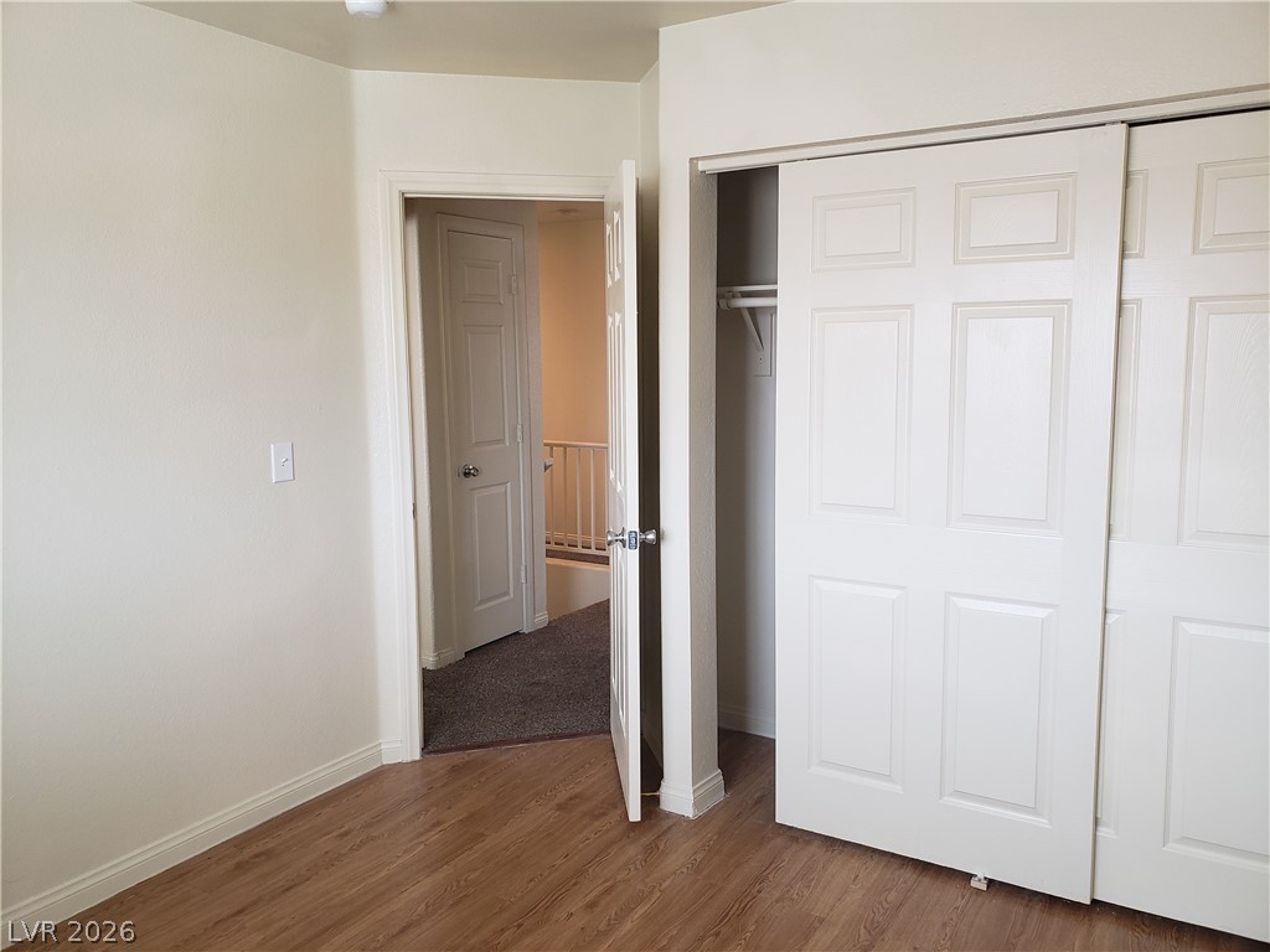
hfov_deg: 67.3
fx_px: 954
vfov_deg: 53.1
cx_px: 635
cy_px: 476
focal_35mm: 26
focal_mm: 4.3
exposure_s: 1/60
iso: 160
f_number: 2.4
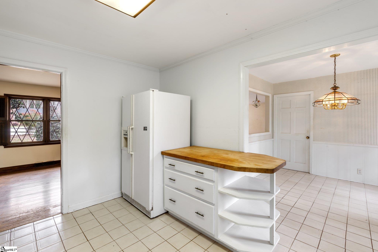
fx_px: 168
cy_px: 126
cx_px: 189
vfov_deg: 73.7
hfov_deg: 96.7
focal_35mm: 16
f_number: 9
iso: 200
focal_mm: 16
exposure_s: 1/30
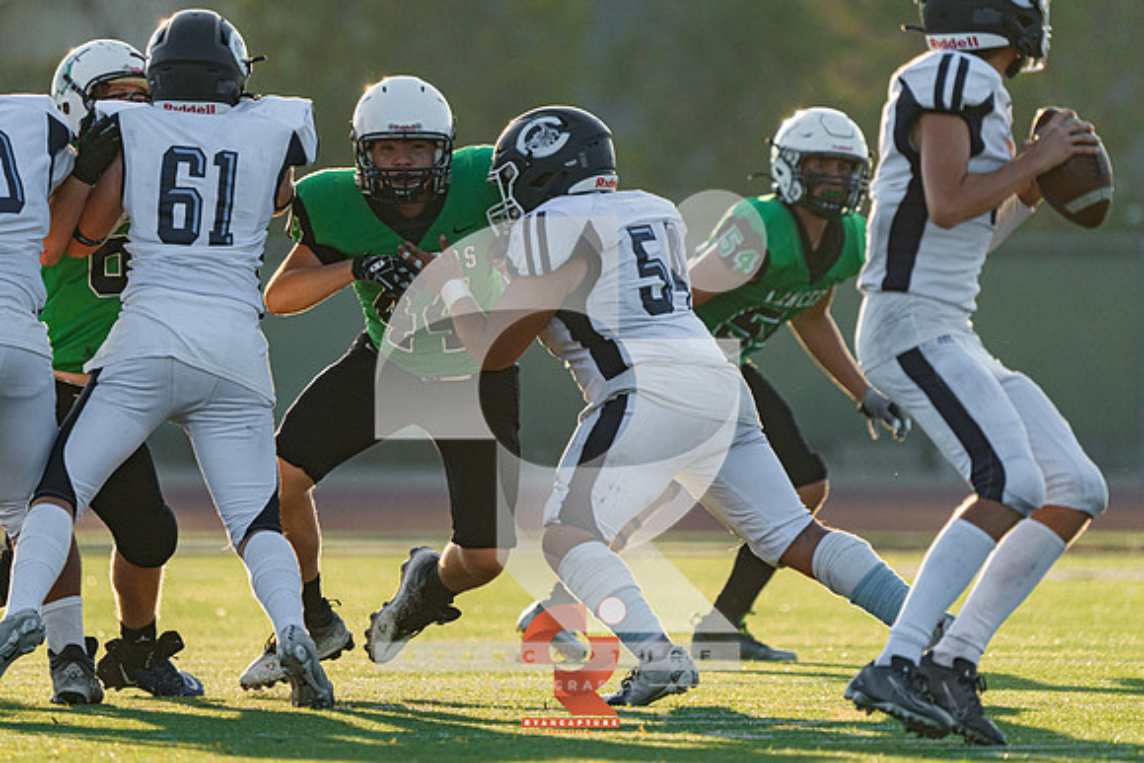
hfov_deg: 2.7
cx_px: 467
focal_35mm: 764
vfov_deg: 1.8
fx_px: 24278
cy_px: 277
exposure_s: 1/1600
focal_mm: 600
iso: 640
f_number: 6.3
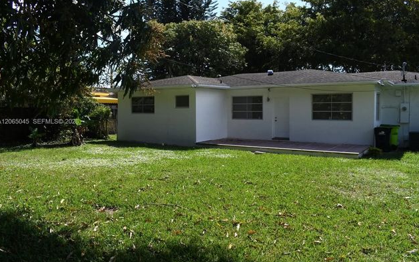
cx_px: 209
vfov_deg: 44.5
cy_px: 122
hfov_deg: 66.5
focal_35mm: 28
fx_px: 320
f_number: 9
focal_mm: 18
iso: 200
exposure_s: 1/320
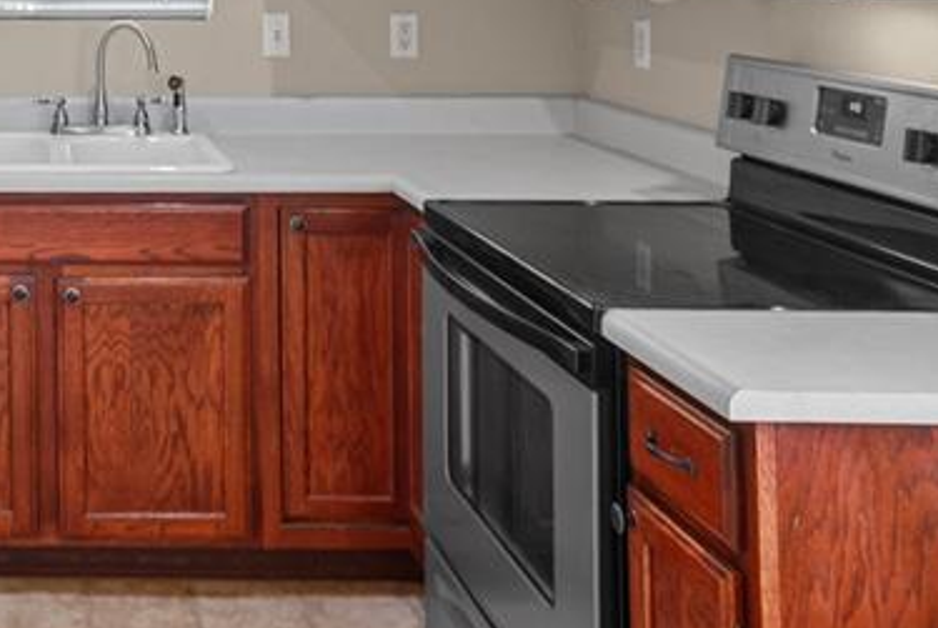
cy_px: -54
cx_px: -30
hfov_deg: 40.5
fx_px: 1070
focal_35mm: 41
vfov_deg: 29.6
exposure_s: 1/4
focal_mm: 10
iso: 200
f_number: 3.5
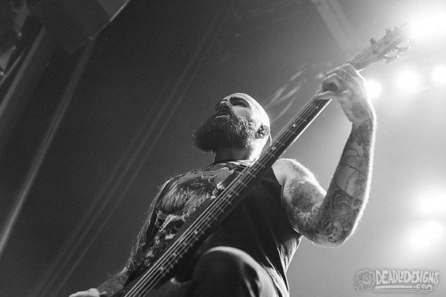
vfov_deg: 22.8
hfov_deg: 33.6
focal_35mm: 60
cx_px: 223
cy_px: 136
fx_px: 739
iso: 3200
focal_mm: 55
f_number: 3.5
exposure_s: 1/320
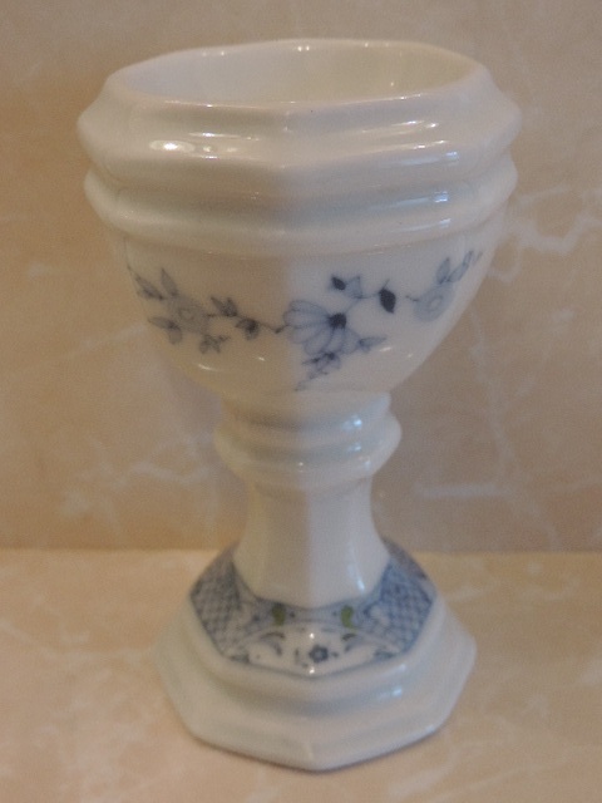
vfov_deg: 40.4
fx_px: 1090
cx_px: 301
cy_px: 402
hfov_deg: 30.9
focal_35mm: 47
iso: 400
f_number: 3.5
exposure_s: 1/50
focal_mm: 8.3
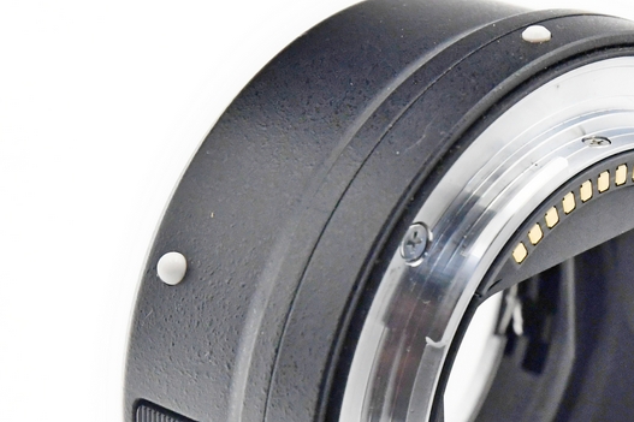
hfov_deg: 6.9
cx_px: 498
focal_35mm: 299
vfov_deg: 4.6
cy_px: 404
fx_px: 5264
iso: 1600
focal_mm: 70
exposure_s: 1/160
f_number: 8
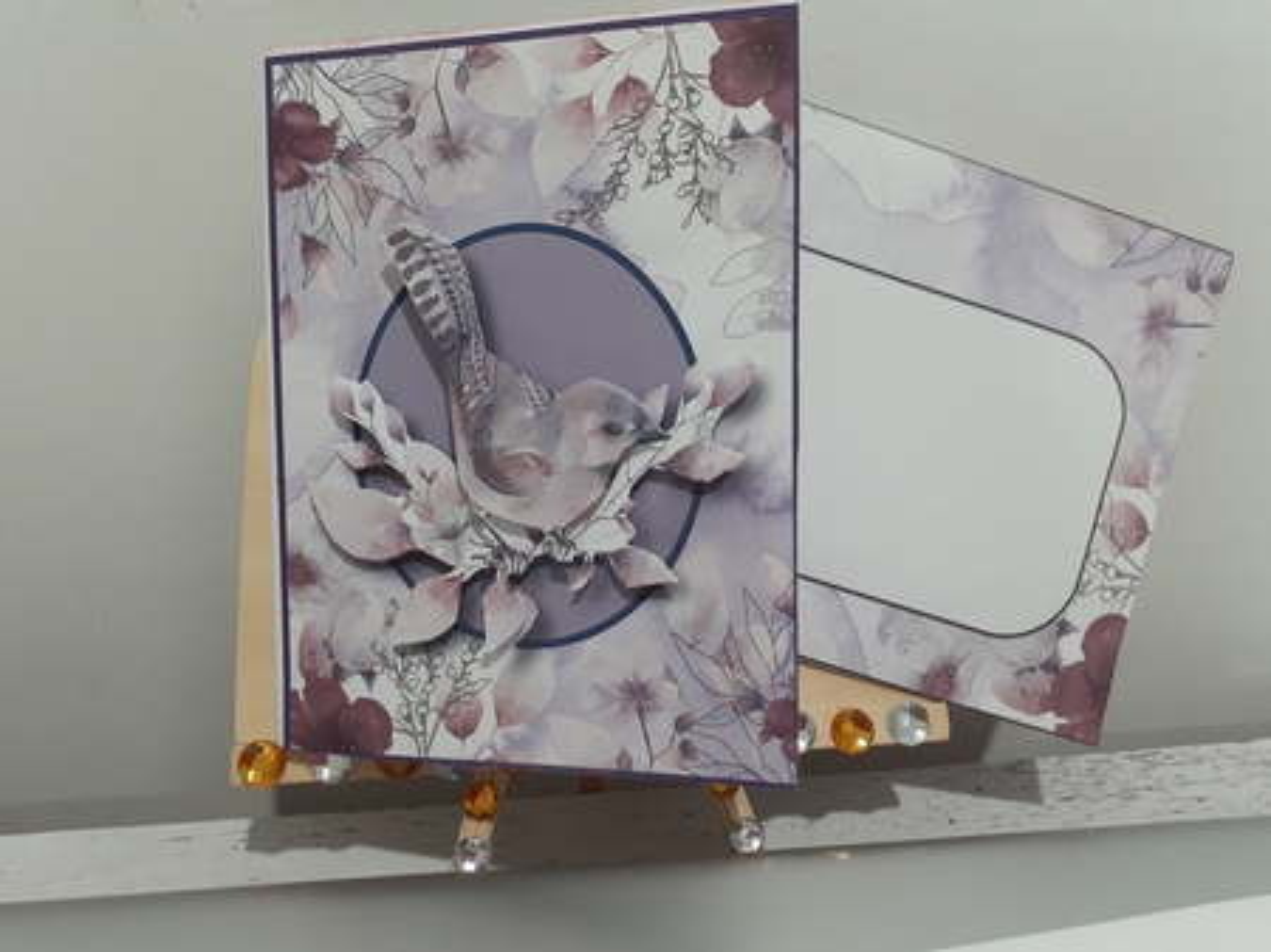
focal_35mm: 27
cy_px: 476
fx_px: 991
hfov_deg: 65.4
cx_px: 636
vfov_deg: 51.3
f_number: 1.9
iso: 200
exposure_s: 1/50
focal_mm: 3.6
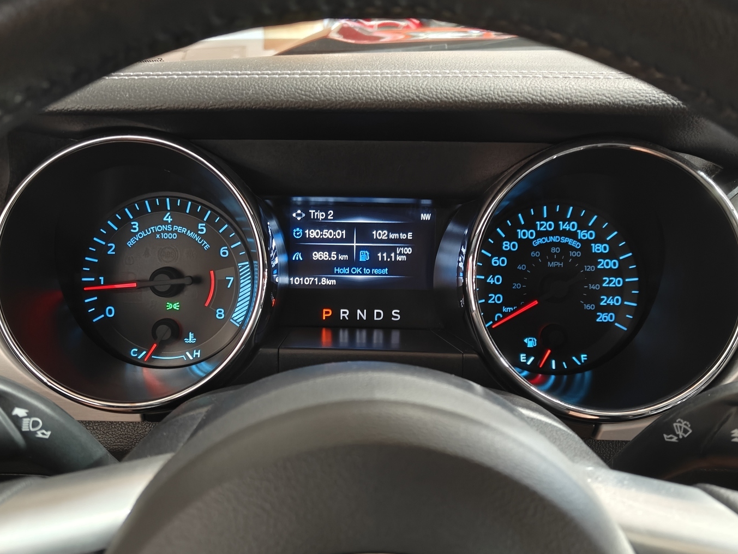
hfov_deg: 55.3
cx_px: 359
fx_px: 704
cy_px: 279
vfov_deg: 43.0
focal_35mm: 33
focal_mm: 5.59
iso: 200
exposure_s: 1/20
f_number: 1.8
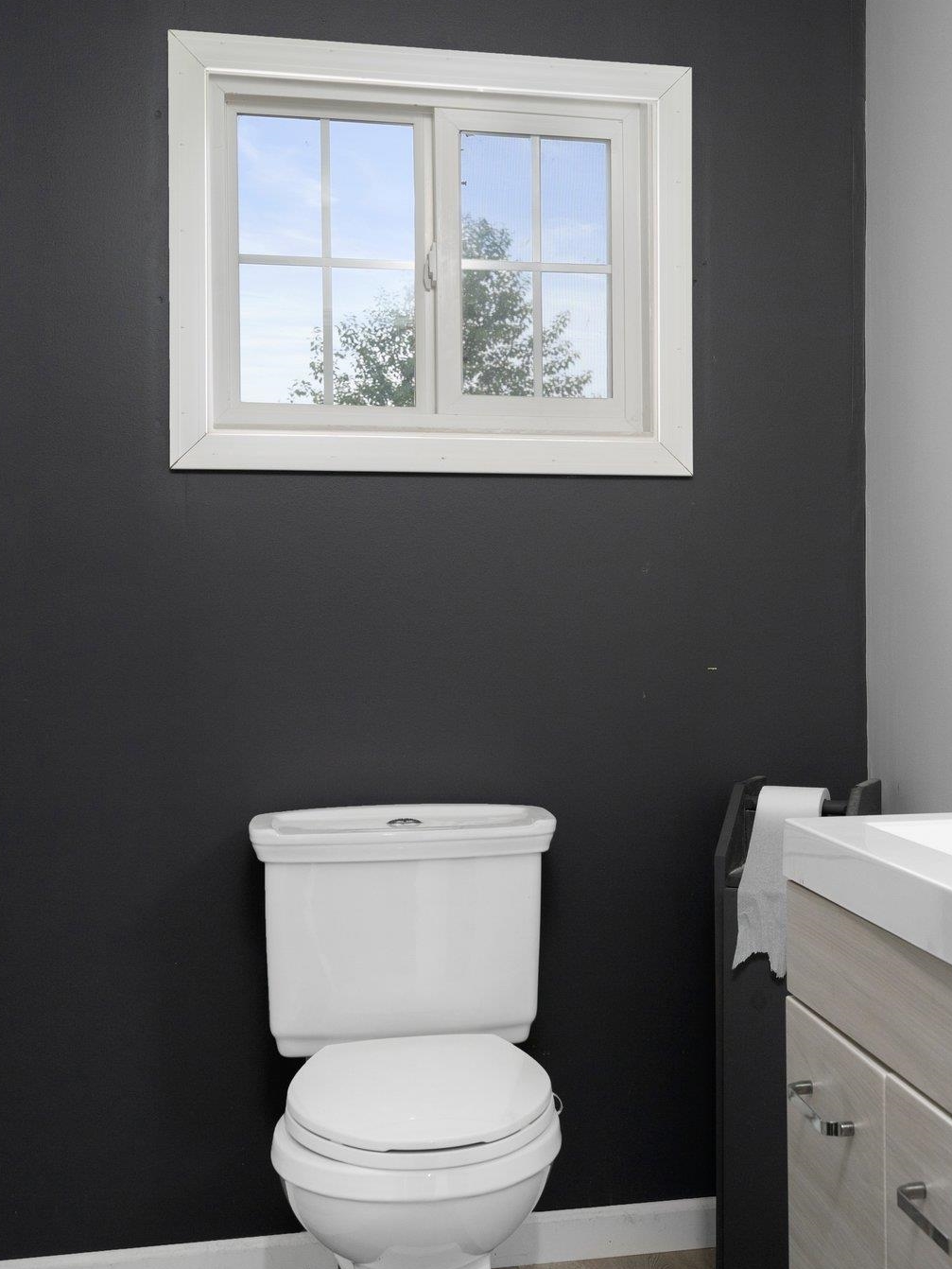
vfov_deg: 42.9
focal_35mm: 44
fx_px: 1613
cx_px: 718
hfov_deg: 32.2
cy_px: 639
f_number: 8
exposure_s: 1/3
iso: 320
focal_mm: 30
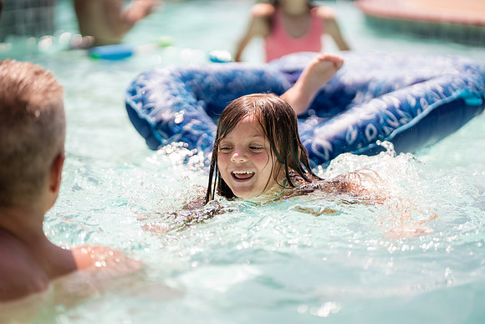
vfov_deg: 16.1
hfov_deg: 23.9
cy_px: 162
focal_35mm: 85
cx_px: 242
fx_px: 1145
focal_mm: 85
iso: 200
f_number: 1.8
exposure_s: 1/4000
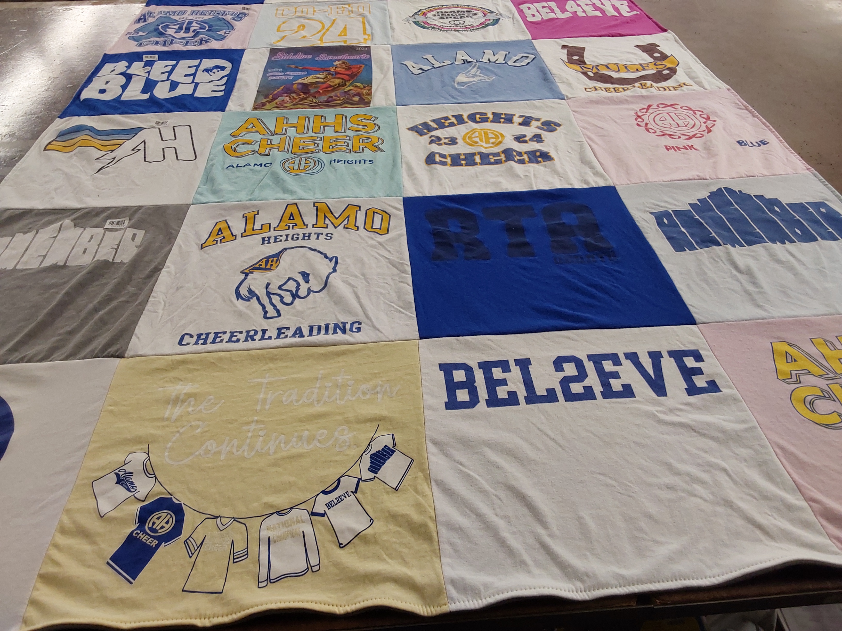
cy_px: 316
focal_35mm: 28
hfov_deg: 63.4
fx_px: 681
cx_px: 421
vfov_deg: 49.7
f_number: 1.9
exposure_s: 1/60
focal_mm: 2.91
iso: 64
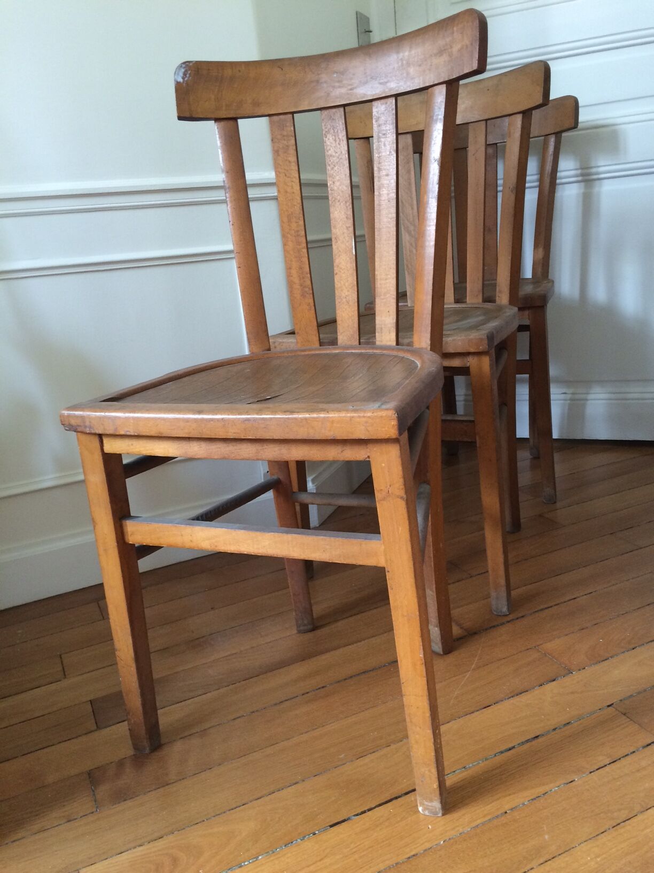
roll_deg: +5.6
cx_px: 327
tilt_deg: -16.2
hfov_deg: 48.2
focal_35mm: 29
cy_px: 436
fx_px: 731
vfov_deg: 61.7
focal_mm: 4.15
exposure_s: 1/33
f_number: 2.2
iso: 200
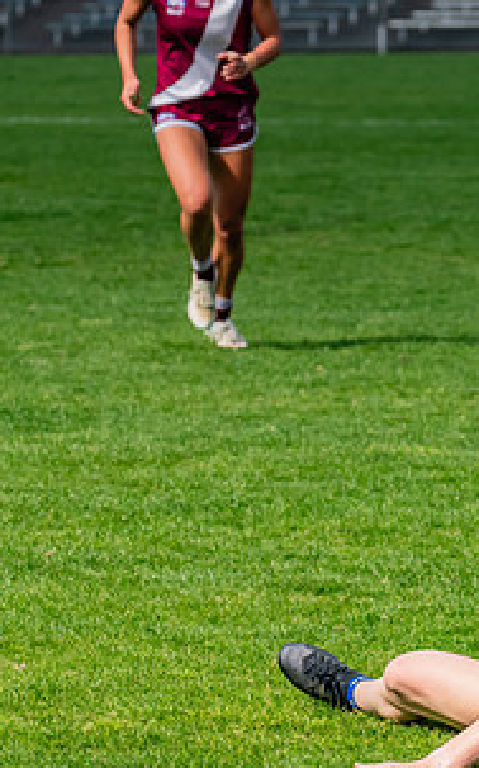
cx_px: 704
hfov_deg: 3.5
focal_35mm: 377
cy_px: 391
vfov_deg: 5.6
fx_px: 7886
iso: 800
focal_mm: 170
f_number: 10
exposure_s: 1/1600
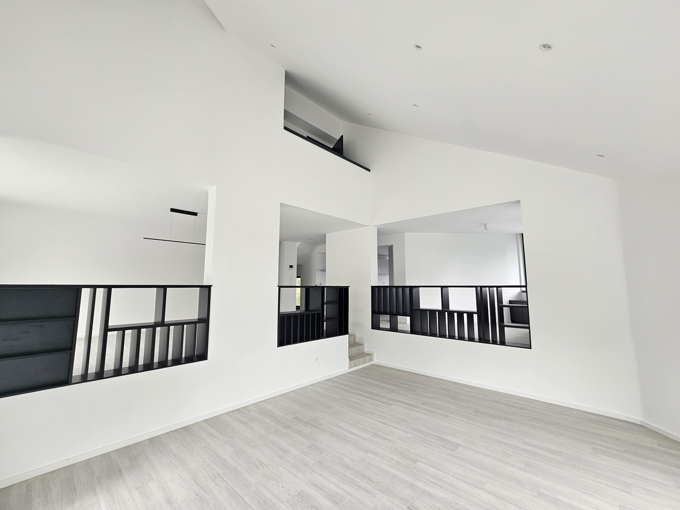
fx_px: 255
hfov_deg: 106.2
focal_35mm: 13
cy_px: 255
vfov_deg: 89.9
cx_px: 340
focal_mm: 2.2
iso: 80
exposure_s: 1/192
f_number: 2.2
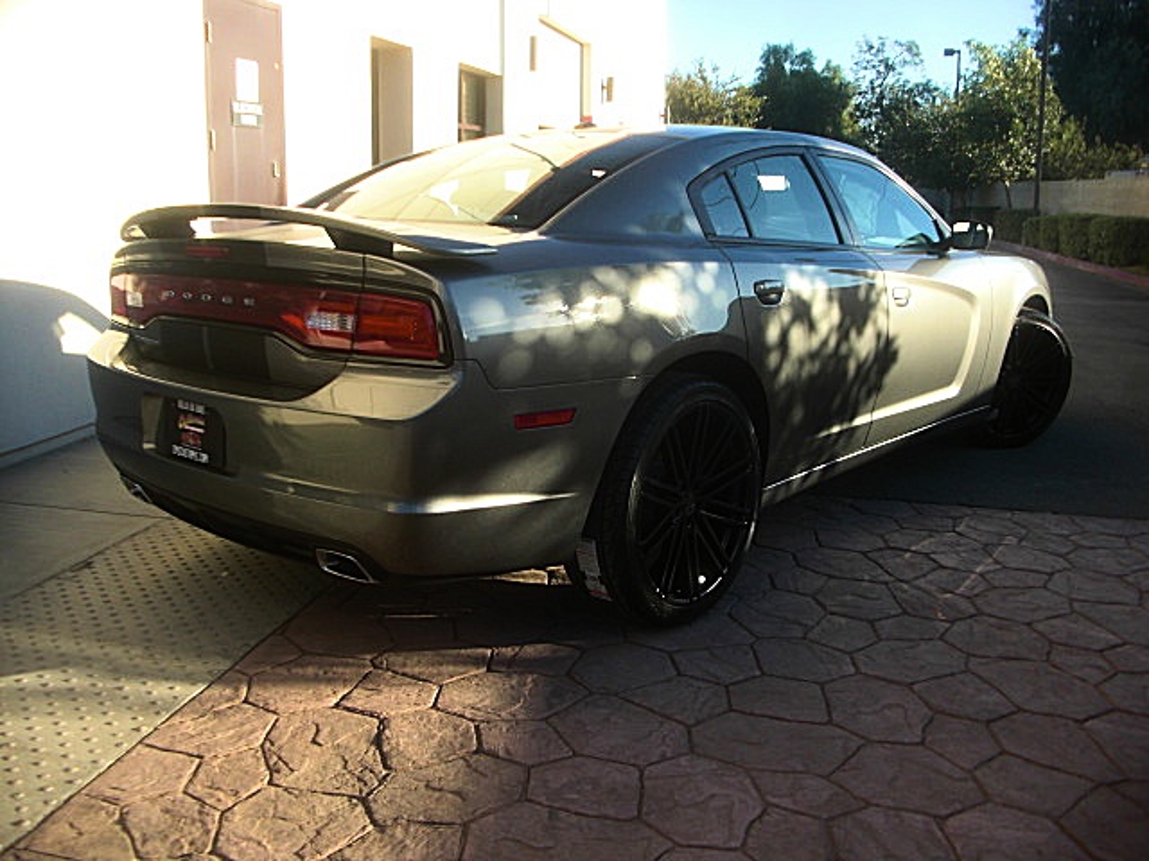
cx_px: 574
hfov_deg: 51.4
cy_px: 430
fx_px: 1195
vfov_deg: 39.7
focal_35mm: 36
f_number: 2.8
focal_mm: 6.3
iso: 50
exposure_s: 1/250
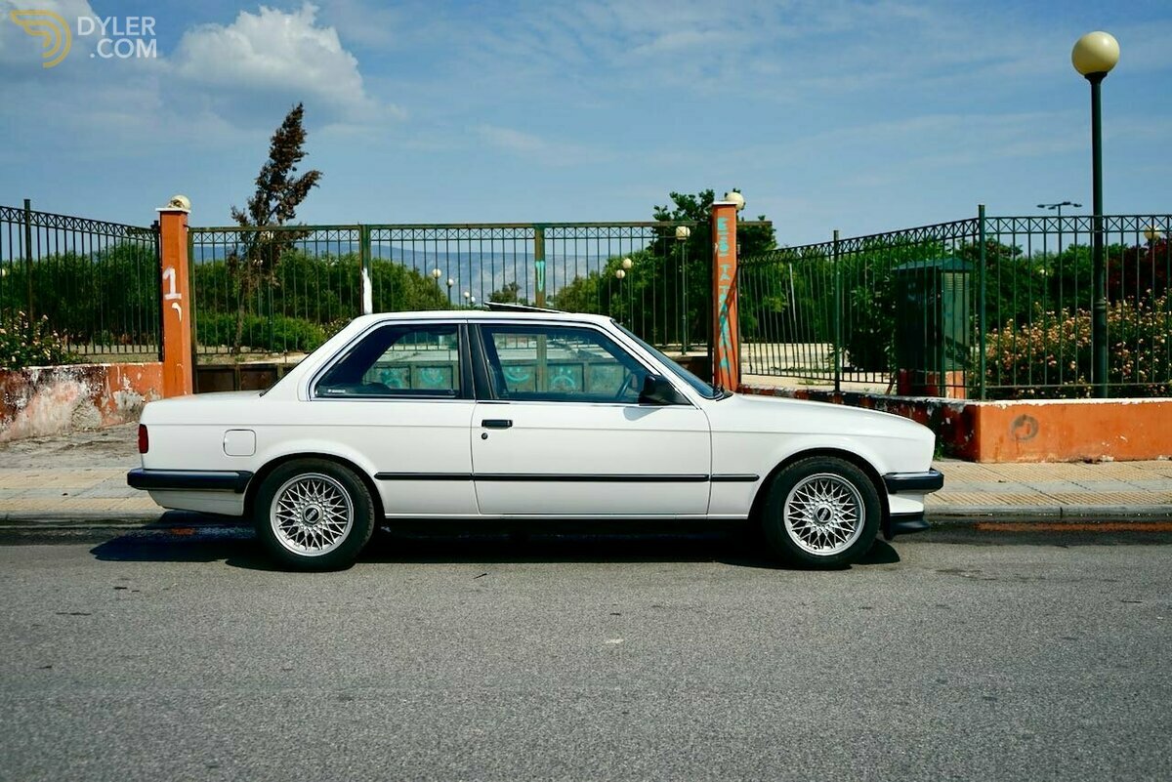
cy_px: 391
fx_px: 1107
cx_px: 586
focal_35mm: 34
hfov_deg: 55.8
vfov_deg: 38.9
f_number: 4.5
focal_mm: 34
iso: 100
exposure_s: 1/2500
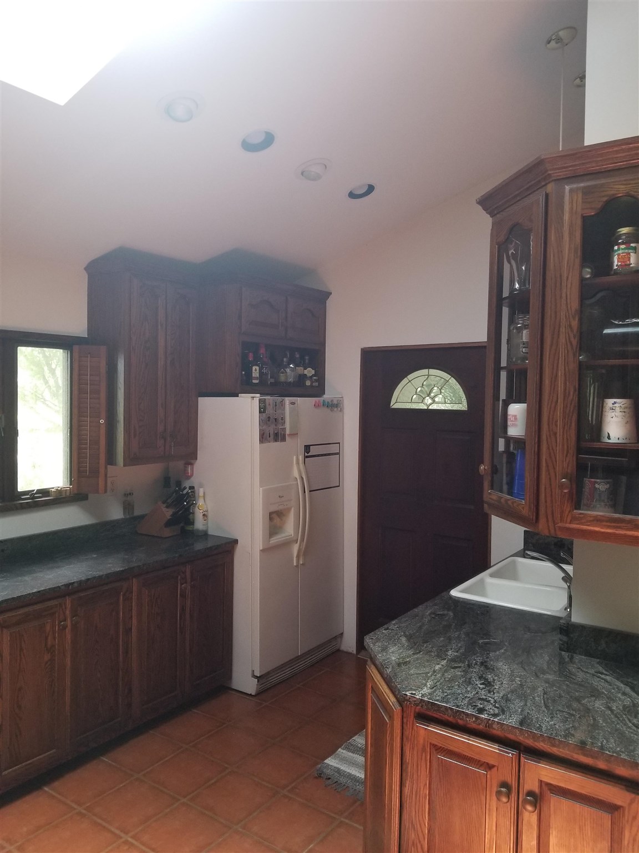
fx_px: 640
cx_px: 320
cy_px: 426
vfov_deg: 67.3
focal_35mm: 26
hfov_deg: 53.1
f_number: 1.7
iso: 160
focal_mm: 4.25
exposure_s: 1/40
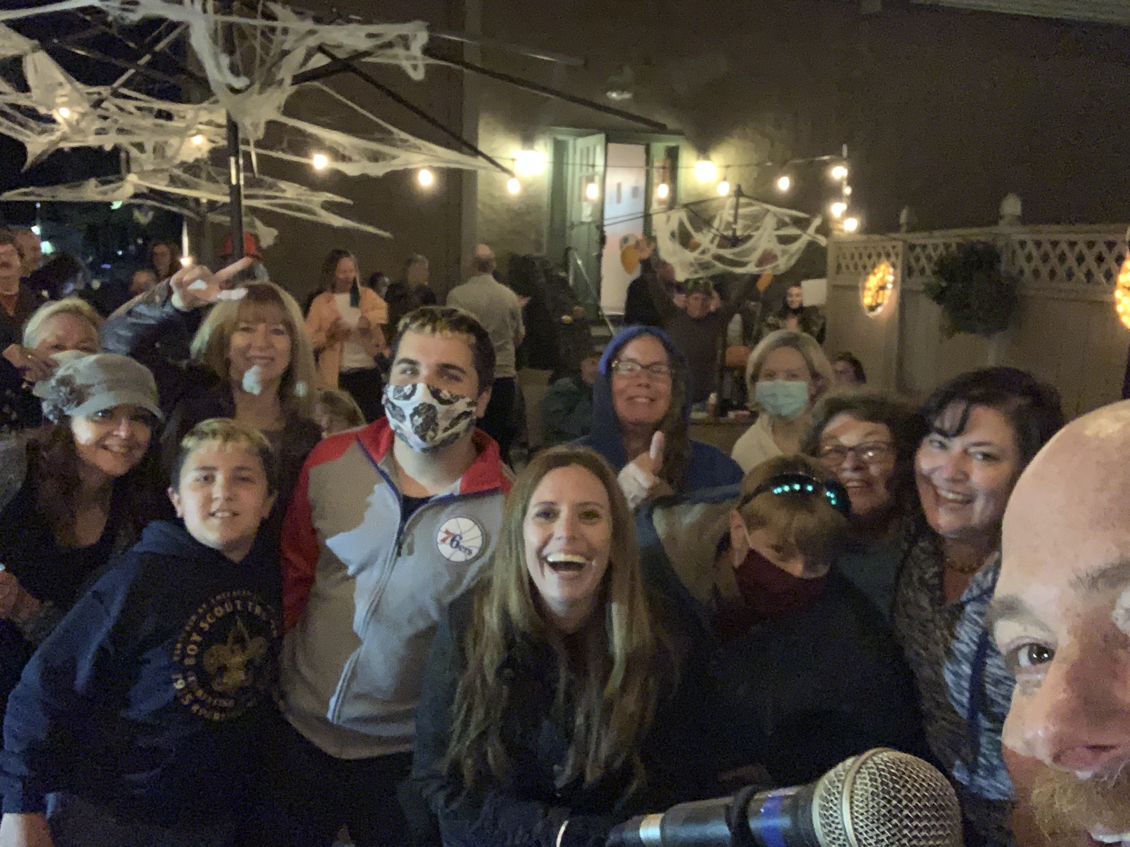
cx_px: 574
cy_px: 425
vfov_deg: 42.9
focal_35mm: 33
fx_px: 1077
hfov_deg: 55.4
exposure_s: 1/16
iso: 800
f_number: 2.2
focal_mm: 2.87
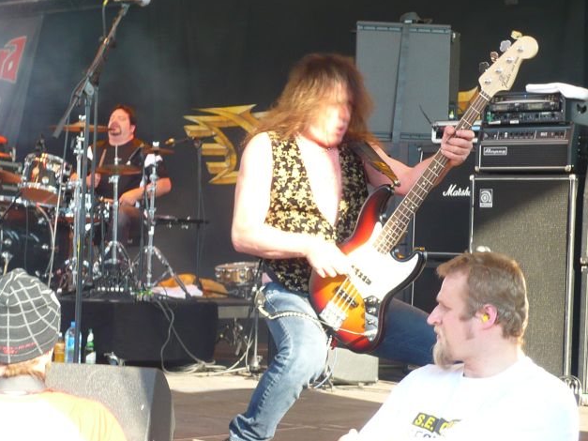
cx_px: 289
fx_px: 1647
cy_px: 264
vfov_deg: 15.2
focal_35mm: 97
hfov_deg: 20.2
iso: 100
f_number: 4.3
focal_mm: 10.3
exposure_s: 1/50
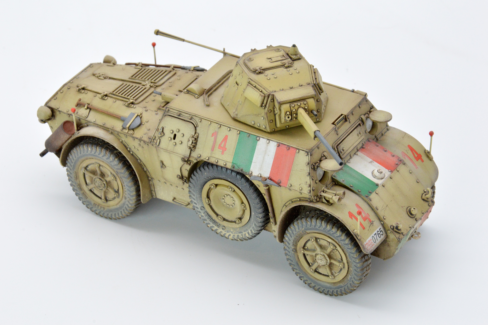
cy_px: 162
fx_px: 2133
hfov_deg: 13.1
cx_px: 244
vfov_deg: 8.7
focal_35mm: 158
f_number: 18
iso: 800
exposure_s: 1/20
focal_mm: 105
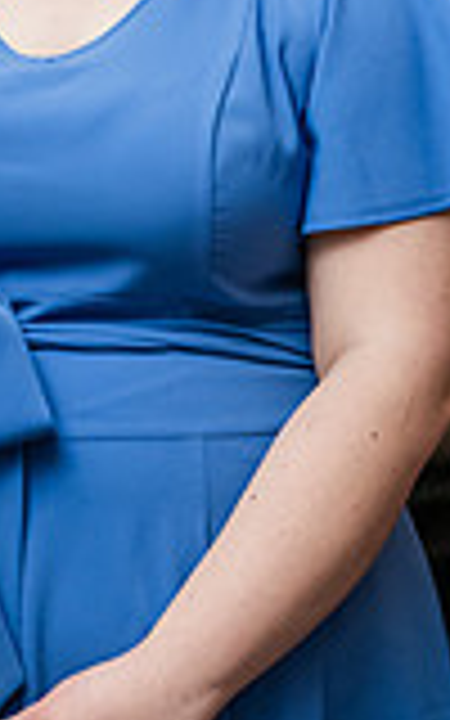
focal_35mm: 192
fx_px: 3767
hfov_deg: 6.8
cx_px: -112
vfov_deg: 10.8
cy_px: -29
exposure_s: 1/200
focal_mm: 52
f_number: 3.5
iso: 1600
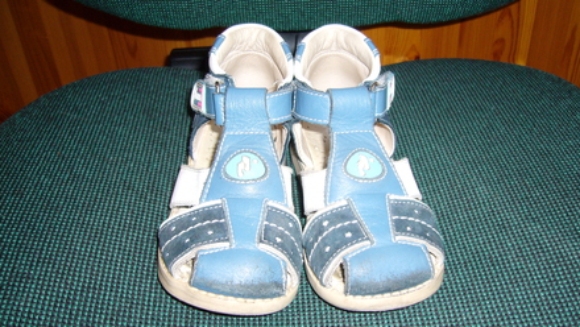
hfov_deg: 51.6
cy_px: 164
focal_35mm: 39
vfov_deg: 30.5
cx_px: 294
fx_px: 600
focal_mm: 5.8
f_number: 2.8
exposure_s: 1/30
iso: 100
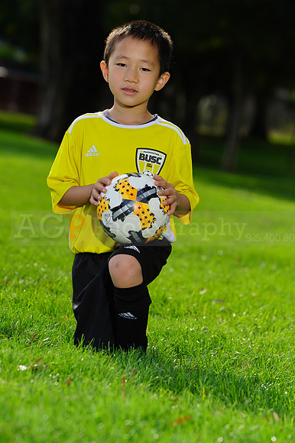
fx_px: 2756
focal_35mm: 224
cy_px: 222
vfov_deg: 9.2
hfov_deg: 6.1
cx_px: 148
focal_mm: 224
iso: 125
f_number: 8
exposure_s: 1/200
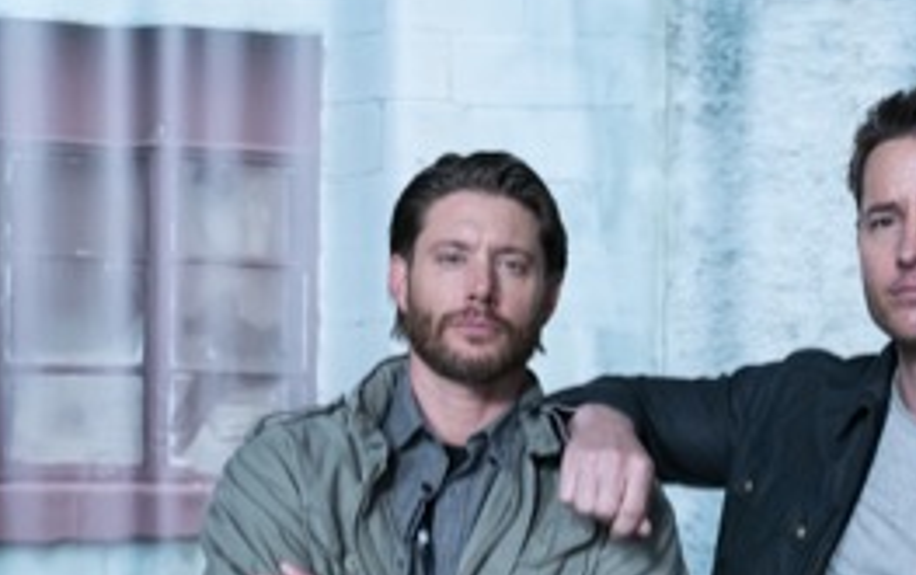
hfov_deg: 34.4
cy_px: 524
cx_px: 669
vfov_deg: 21.9
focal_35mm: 58
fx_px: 1449
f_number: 3.2
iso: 3200
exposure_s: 1/125
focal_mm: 30
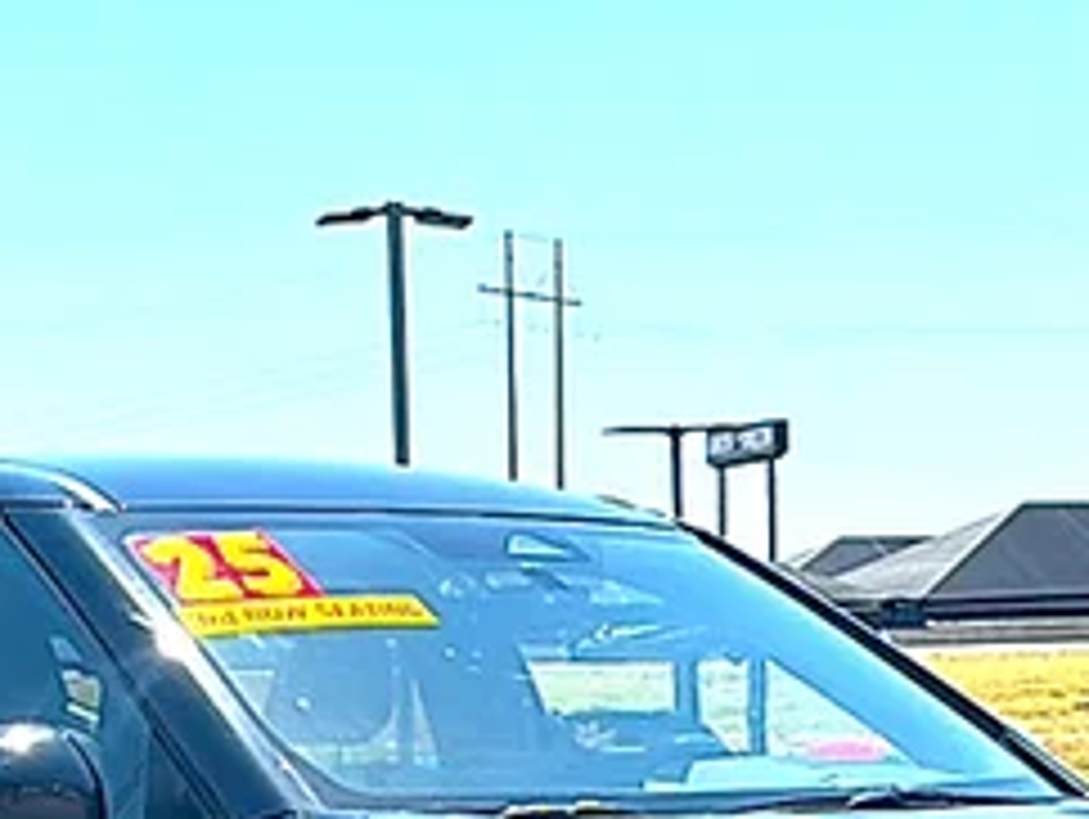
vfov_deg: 13.4
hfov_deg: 18.4
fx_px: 3370
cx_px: 486
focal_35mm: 107
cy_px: 1069
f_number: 1.78
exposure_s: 1/4219
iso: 80
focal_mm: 6.86
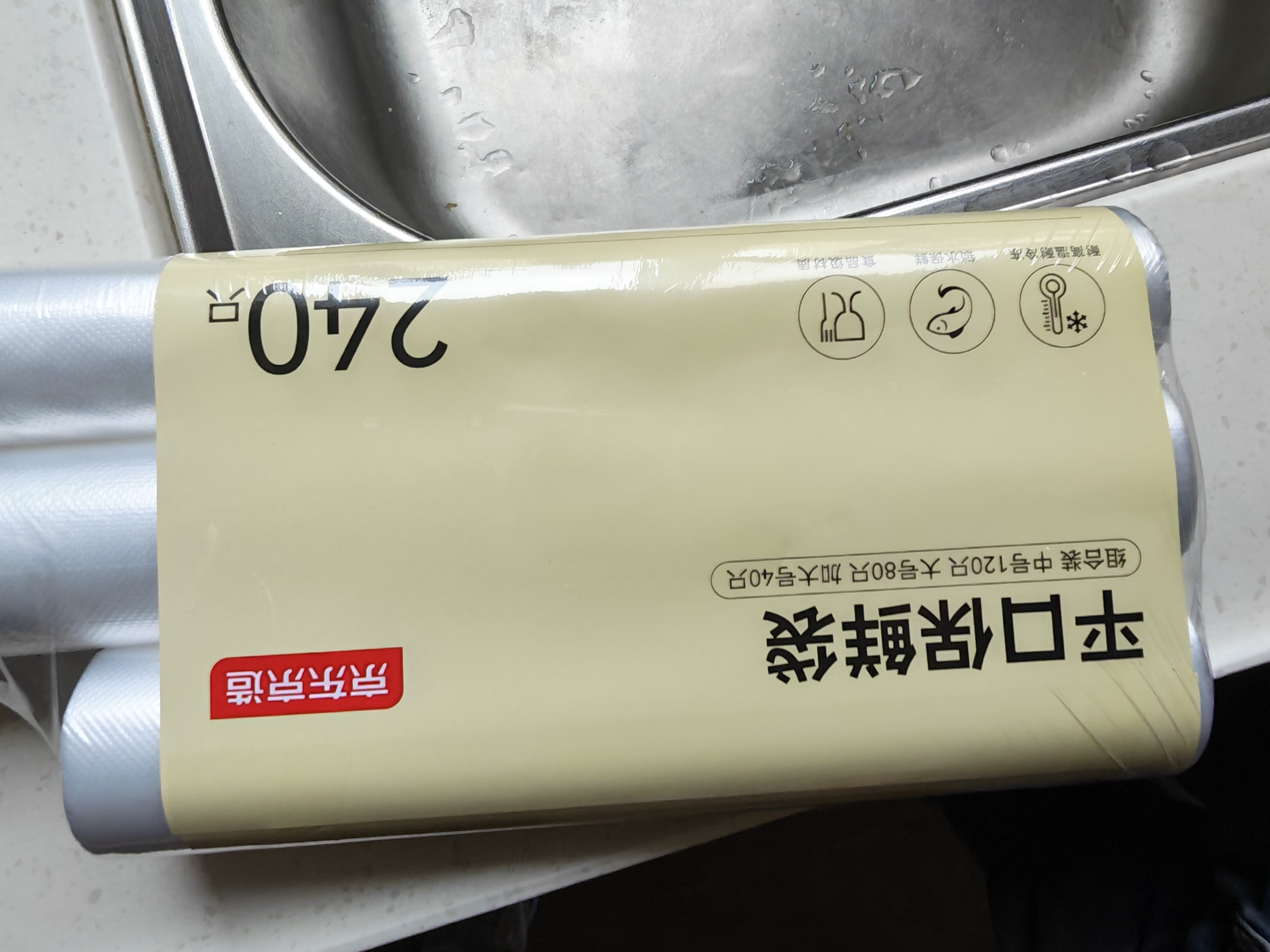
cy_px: 476
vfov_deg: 58.9
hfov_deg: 73.9
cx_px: 635
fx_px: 844
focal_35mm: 23
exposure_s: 1/100
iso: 64
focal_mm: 1.82
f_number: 2
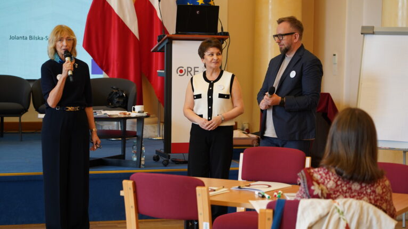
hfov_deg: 26.8
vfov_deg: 15.3
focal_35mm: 79
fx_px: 855
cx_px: 205
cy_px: 135
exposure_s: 1/160
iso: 1250
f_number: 4
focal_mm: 75
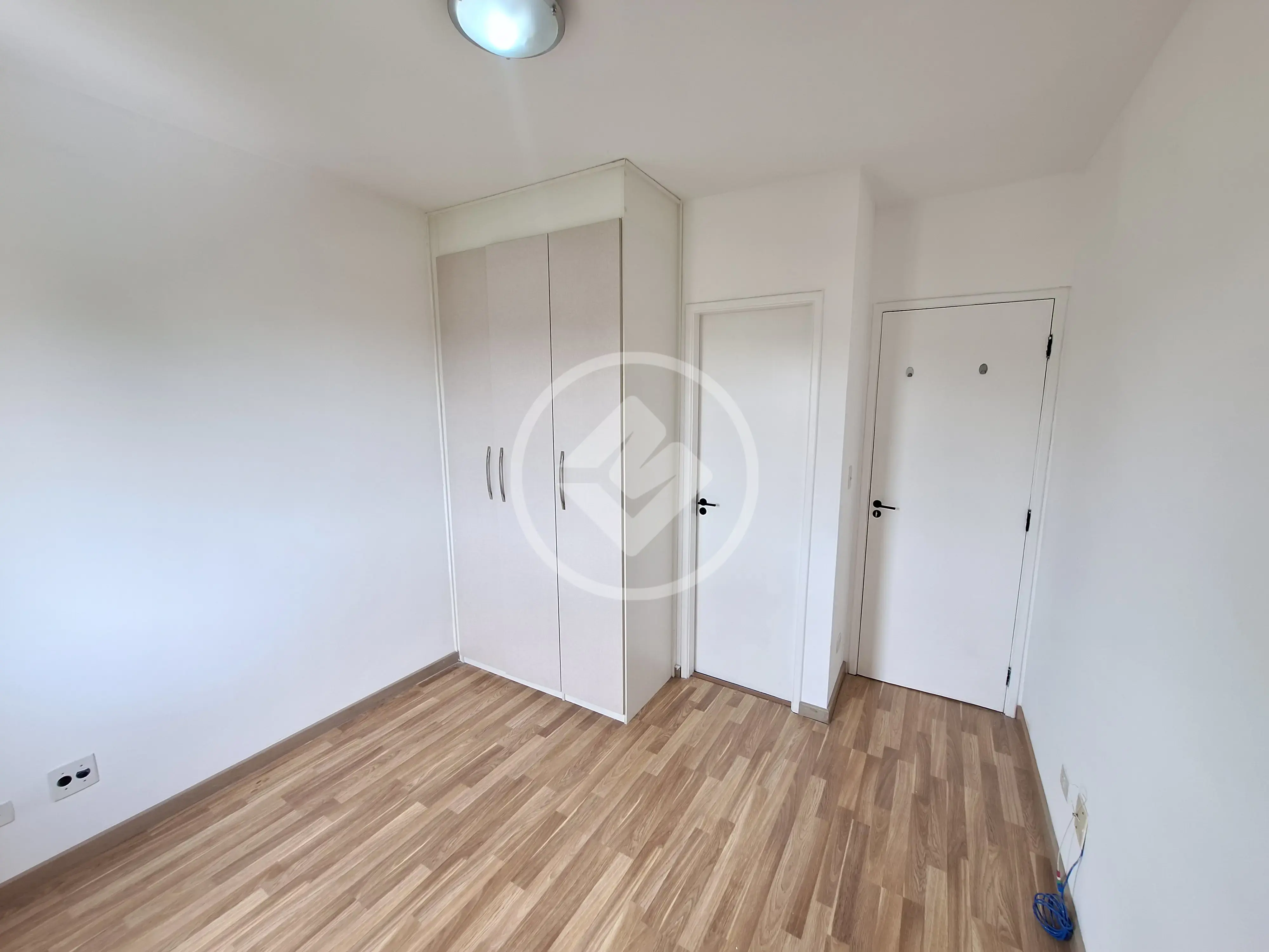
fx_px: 477
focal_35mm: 13
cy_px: 476
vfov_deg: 89.9
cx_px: 634
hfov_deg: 106.2
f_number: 2.2
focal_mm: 1.74
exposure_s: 1/40
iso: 50
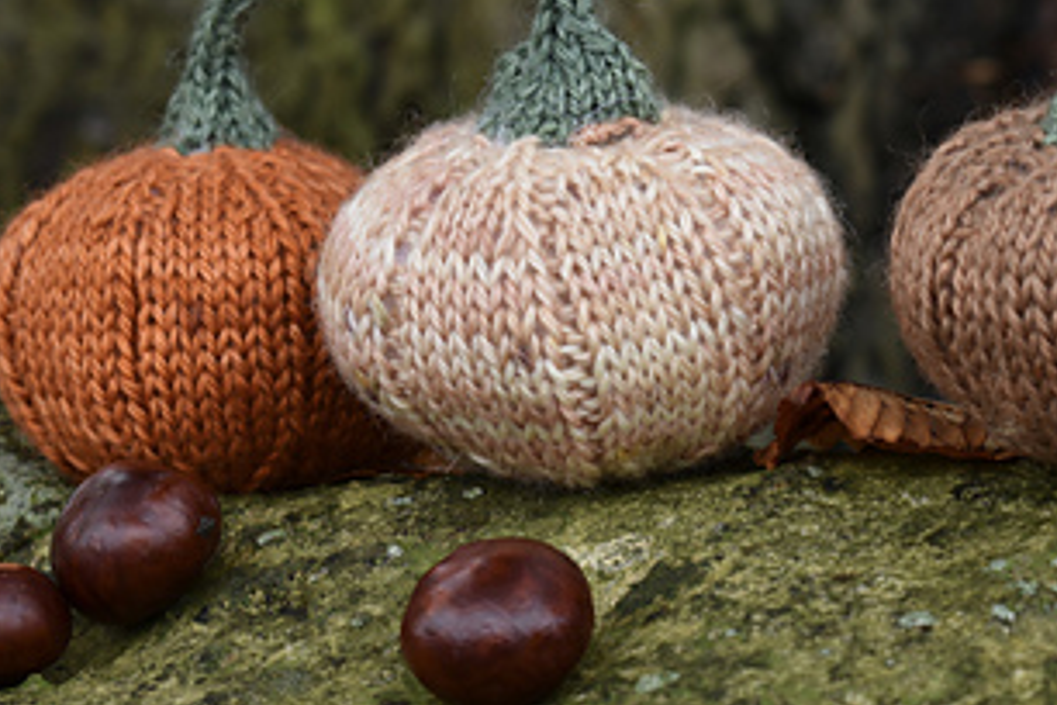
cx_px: 725
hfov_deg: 15.2
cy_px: 230
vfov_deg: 10.2
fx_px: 3958
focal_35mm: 135
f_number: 5.6
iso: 100
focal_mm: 55
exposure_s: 1/50
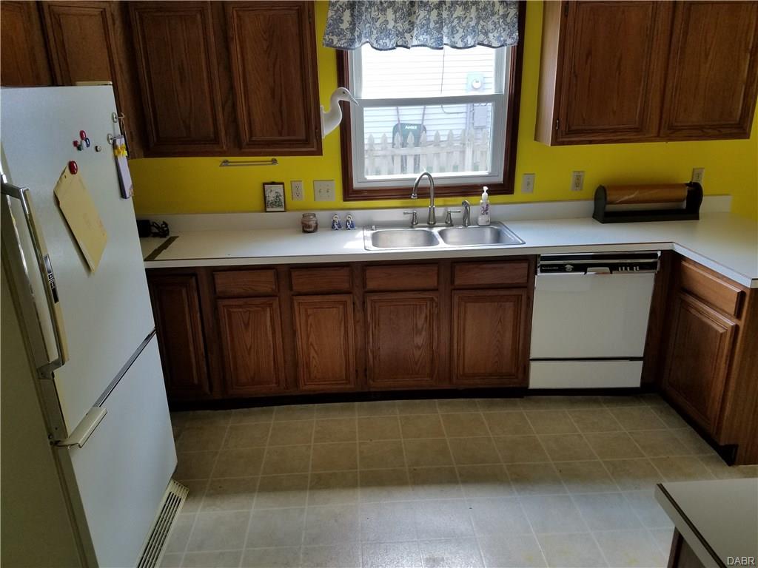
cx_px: 379
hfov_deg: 67.3
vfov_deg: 53.1
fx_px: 569
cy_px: 284
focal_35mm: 26
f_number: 1.7
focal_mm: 4.2
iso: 64
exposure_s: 1/120
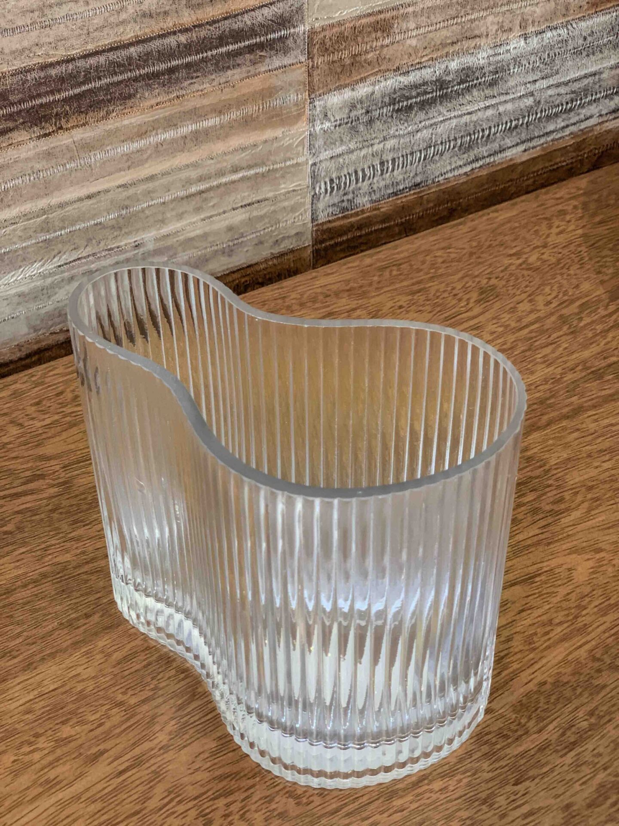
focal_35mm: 52
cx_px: 310
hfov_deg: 28.0
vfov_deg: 36.8
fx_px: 1240
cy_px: 413
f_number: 2.4
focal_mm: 6
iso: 100
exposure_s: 1/50
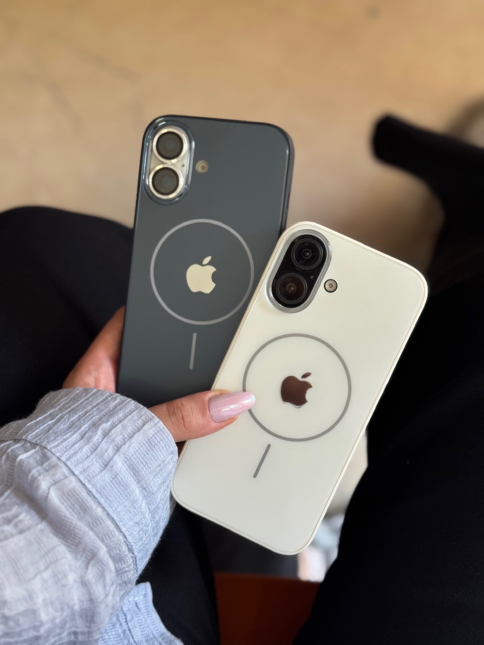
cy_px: 322
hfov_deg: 30.3
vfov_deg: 39.7
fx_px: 895
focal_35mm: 48
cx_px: 242
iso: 50
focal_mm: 6.76
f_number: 1.78
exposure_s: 1/168
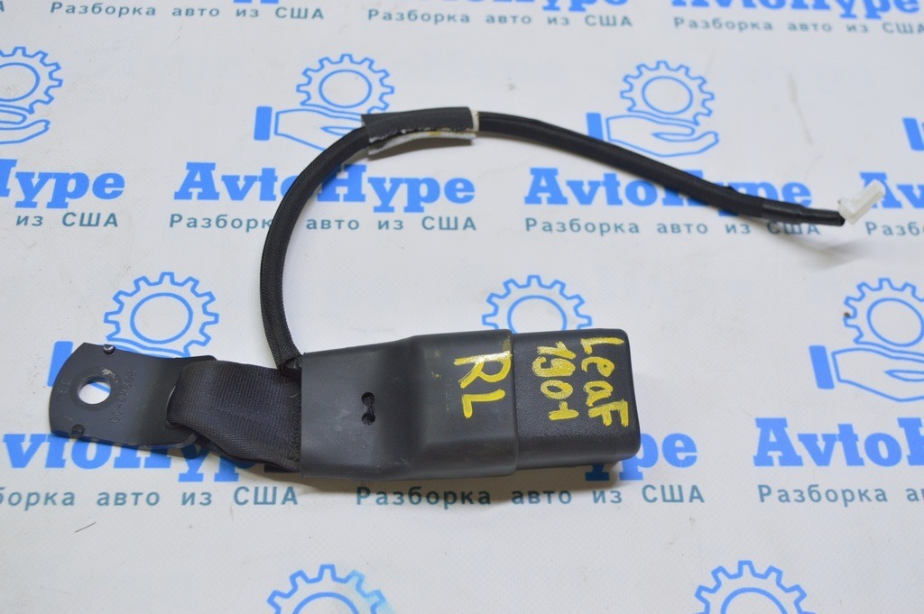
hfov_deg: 42.4
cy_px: 307
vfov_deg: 28.9
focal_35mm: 46
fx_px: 1193
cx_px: 462
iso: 400
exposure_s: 1/25
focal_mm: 31
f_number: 5.6
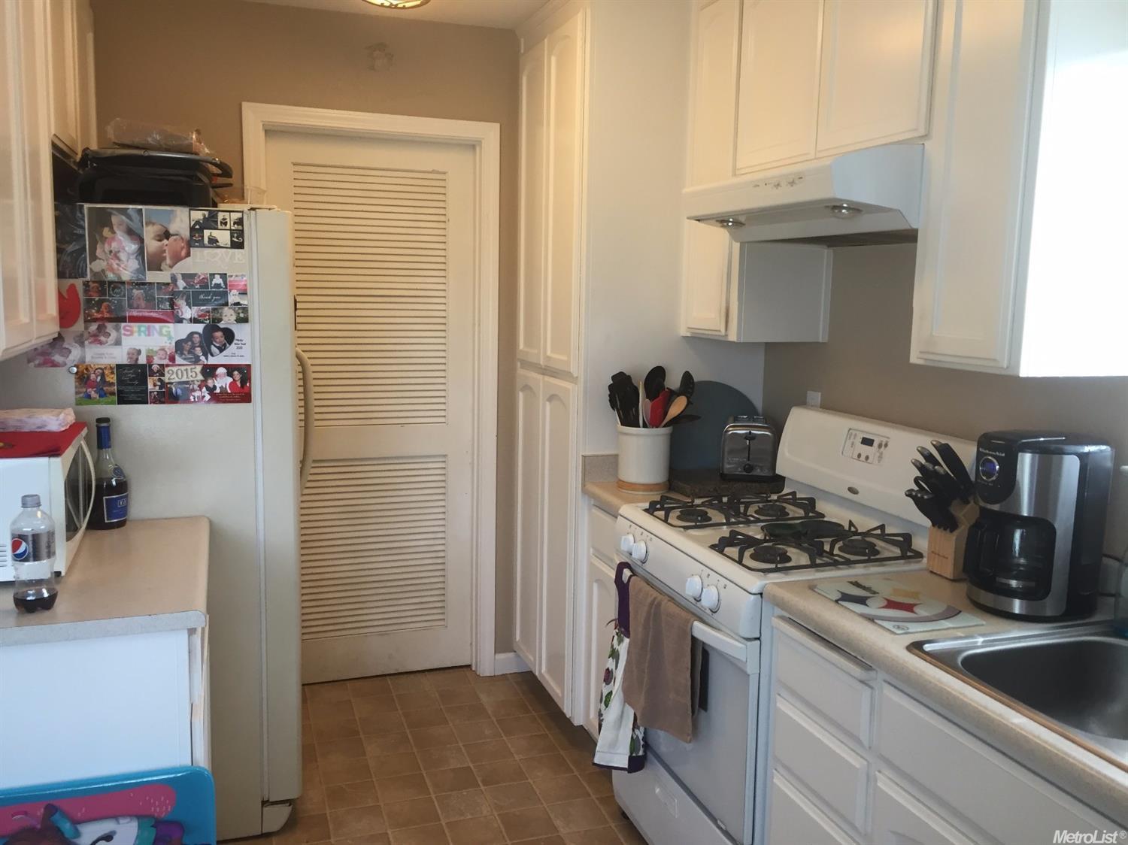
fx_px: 945
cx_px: 564
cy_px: 422
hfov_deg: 61.7
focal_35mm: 29
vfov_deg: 48.2
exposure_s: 1/30
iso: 32
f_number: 2.2
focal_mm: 4.15
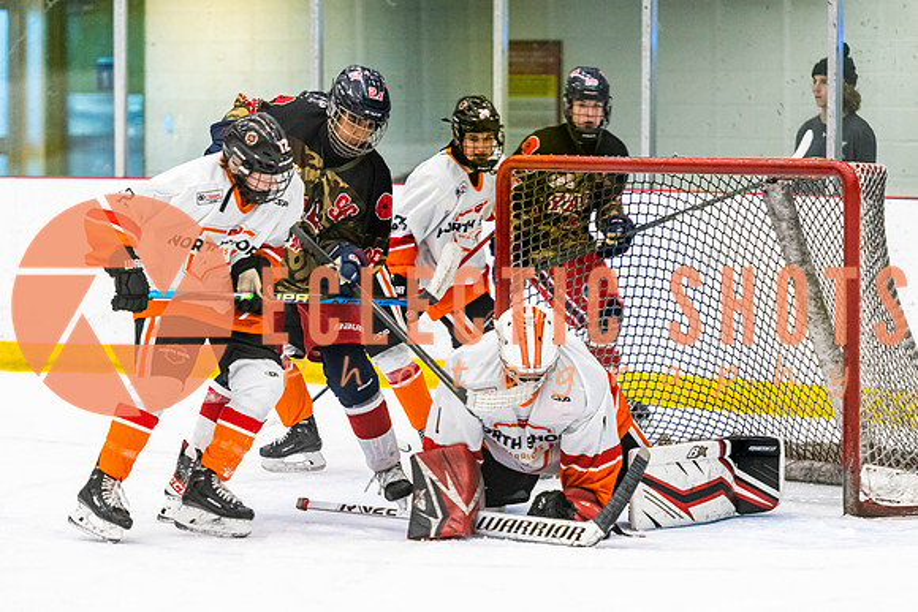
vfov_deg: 7.2
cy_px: 338
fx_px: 4852
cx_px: 544
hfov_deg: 10.8
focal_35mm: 190
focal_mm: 155
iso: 2000
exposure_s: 1/640
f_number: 2.8
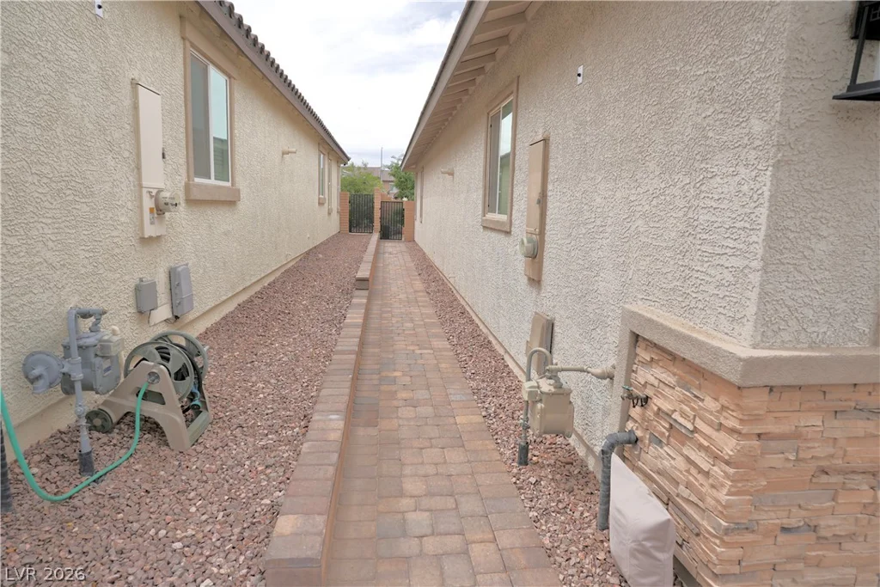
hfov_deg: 84.0
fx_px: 489
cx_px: 440
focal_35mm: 20
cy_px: 294
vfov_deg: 61.9
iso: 80
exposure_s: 1/640
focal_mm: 20
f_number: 4.5
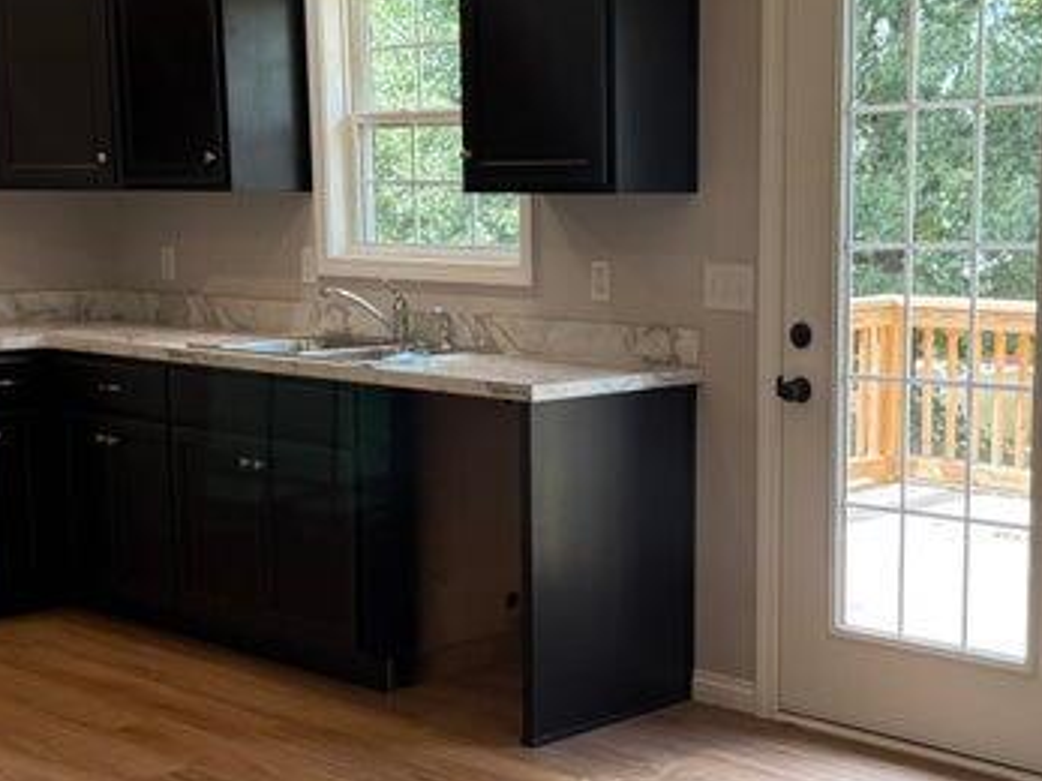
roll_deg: -0.1
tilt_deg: -8.8
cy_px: 496
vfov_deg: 24.7
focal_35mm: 59
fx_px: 1775
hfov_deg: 32.6
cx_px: 623
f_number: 1.78
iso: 100
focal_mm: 6.76
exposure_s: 1/141
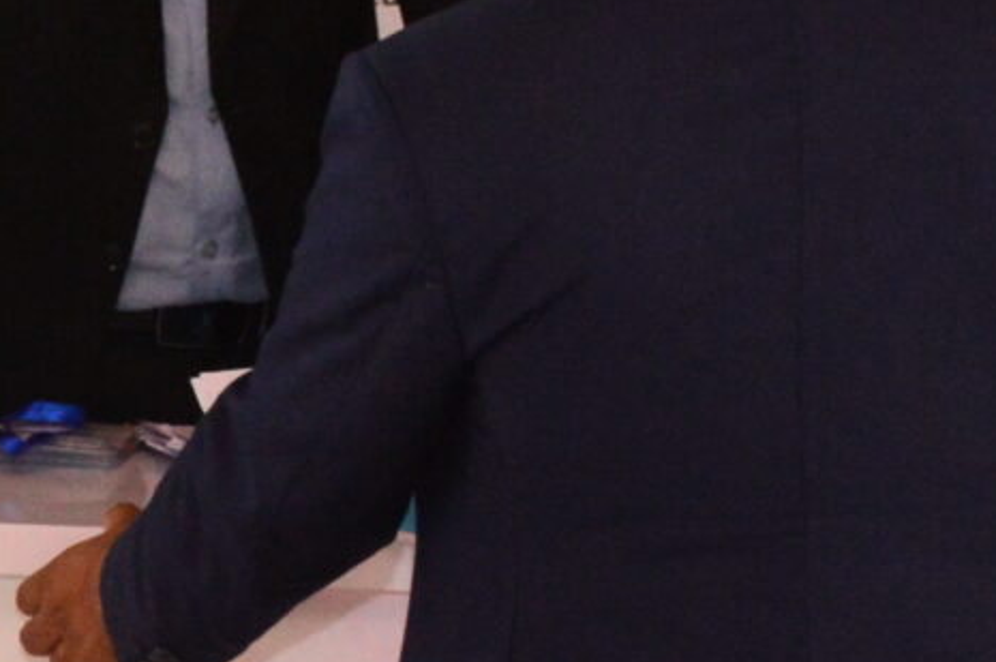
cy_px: -96
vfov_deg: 7.2
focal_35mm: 190
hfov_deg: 10.0
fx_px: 5244
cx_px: -1065
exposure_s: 1/125
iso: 1600
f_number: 7.1
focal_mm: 23
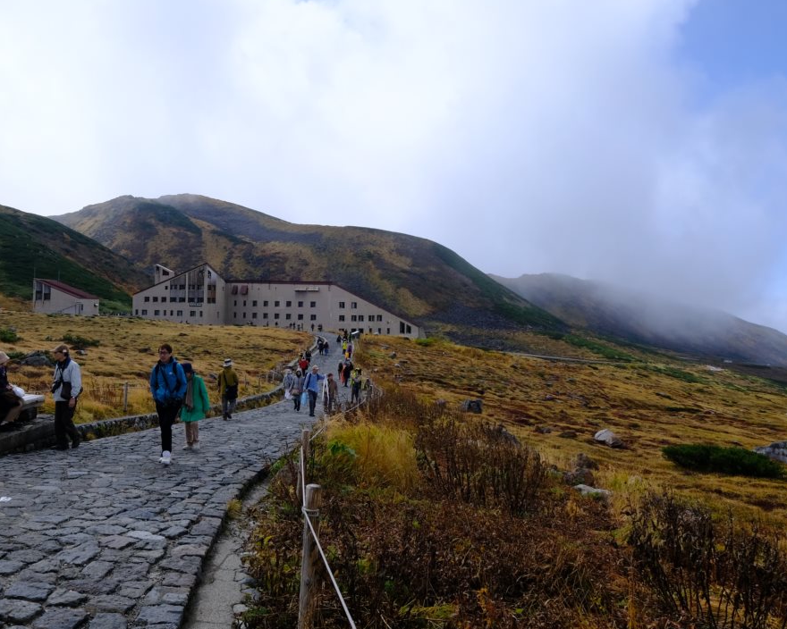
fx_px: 559
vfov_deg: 58.7
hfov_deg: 69.5
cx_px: 311
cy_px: 296
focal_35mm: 24
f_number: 13
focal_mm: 10
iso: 400
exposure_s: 1/400
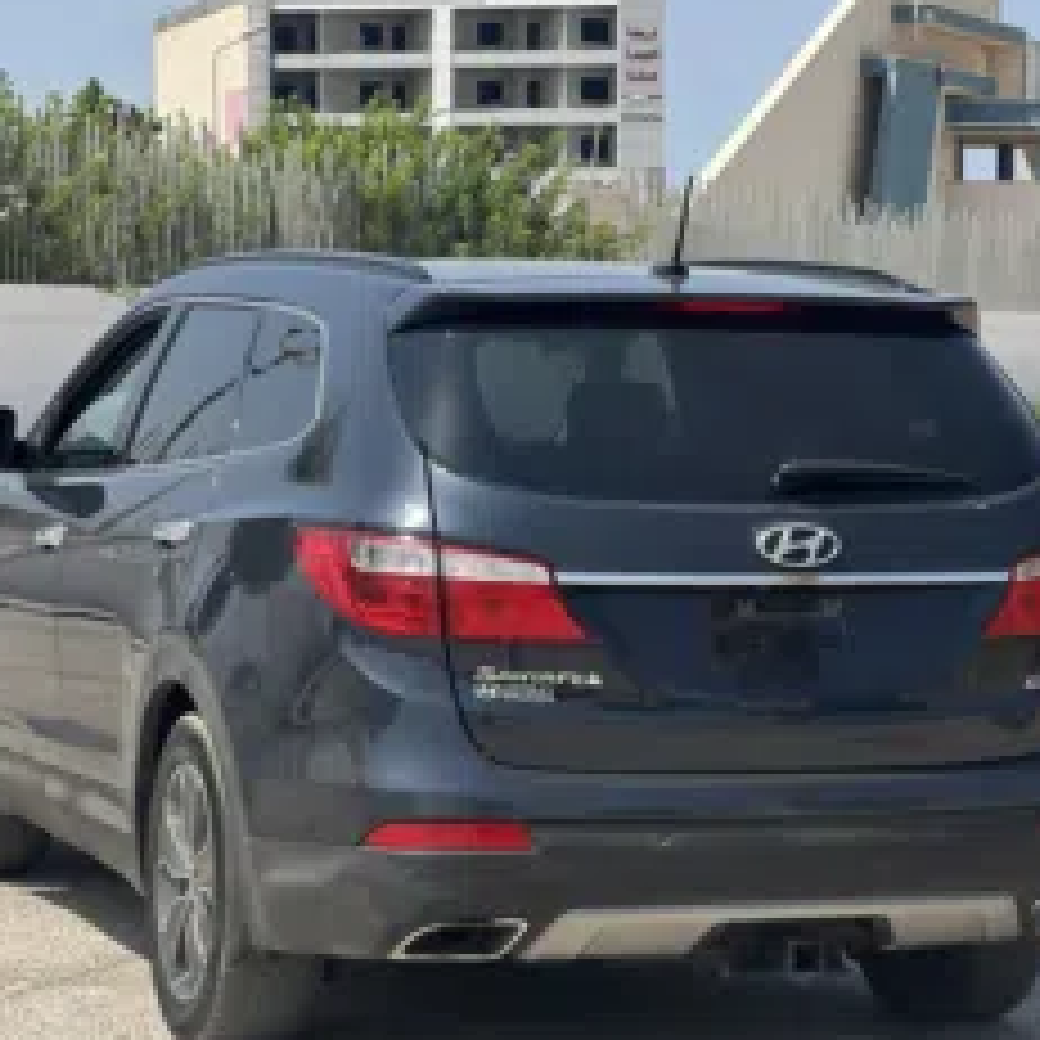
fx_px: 4011
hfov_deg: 14.8
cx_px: 522
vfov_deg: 14.8
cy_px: 671
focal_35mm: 118
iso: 32
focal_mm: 9
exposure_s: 1/791
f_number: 2.8
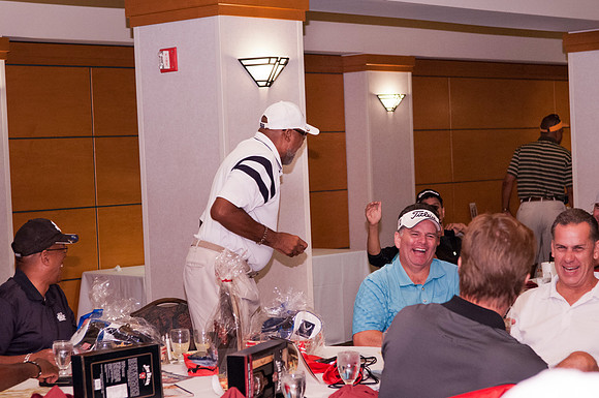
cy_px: 199
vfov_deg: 16.5
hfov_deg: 24.6
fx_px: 1371
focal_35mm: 82
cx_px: 300
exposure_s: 1/100
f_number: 4
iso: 1250
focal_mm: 55
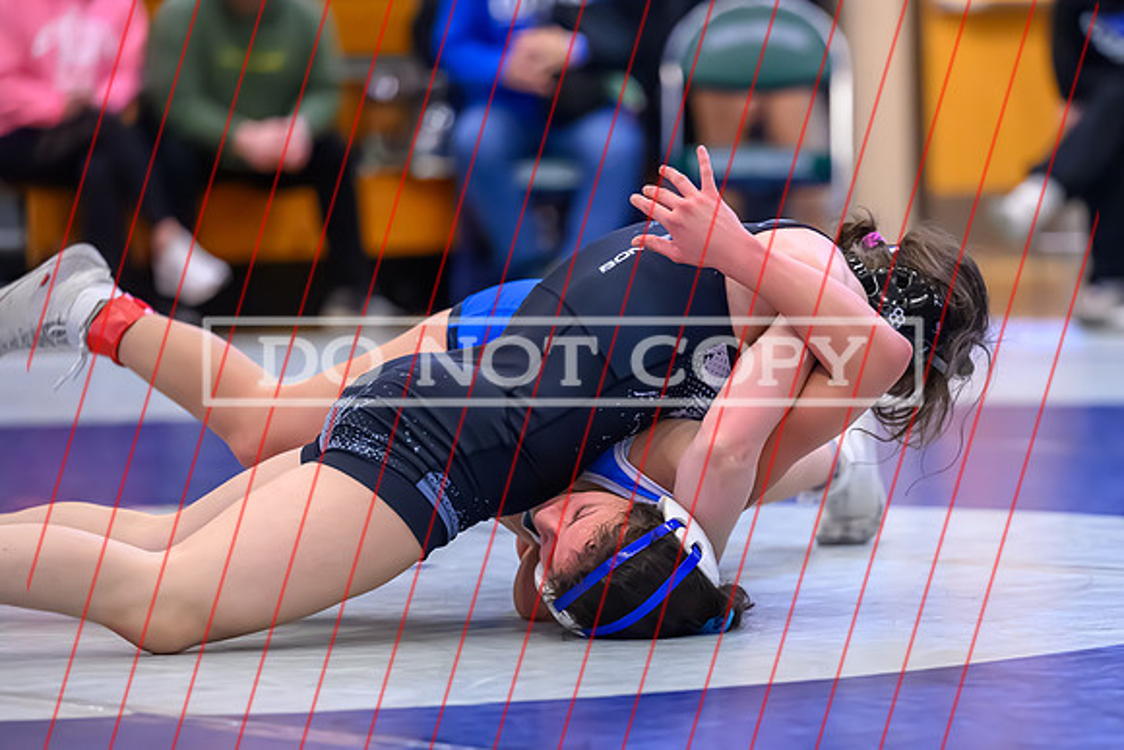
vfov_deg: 7.5
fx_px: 5693
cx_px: 665
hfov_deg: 11.3
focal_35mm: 182
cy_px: 448
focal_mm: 145
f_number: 2.8
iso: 10000
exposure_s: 1/640
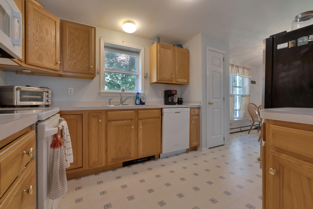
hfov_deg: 96.7
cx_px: 156
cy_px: 104
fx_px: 139
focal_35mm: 16
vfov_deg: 73.8
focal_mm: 16
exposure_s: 1/90
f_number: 8
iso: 800
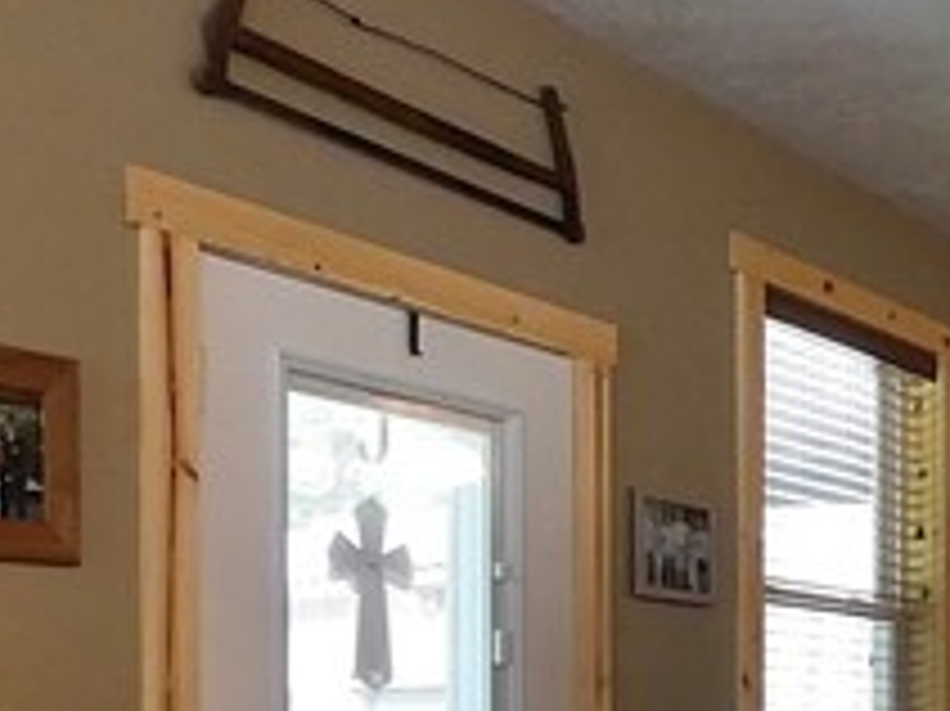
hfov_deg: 23.6
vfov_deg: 20.4
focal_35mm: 68
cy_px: 810
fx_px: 1865
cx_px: 1375
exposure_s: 1/60
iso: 1600
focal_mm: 7
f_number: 4
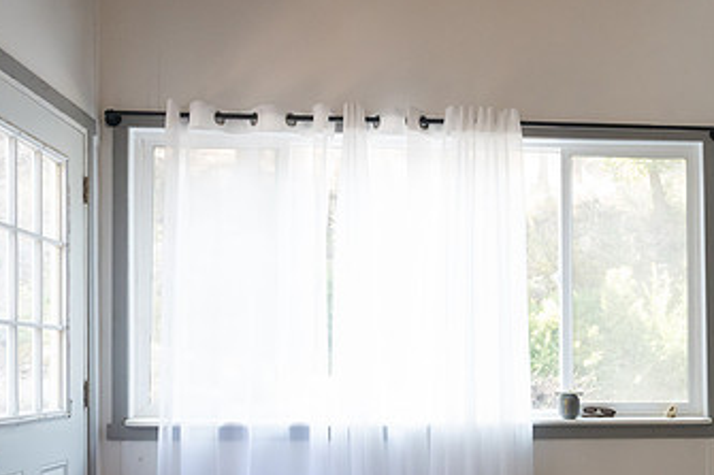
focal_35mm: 43
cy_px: 361
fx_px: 852
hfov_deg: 44.4
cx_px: 509
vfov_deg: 30.6
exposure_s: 1/160
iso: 5000
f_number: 6.3
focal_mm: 24
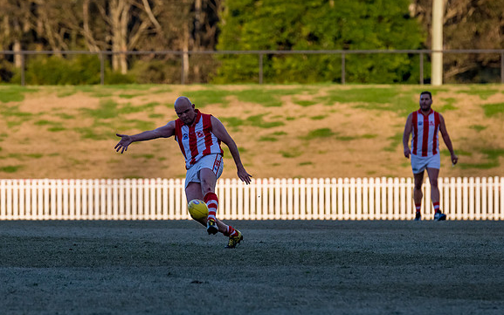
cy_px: 134
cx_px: 195
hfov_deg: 4.2
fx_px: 6870
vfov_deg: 2.6
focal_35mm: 500
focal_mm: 300
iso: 800
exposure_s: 1/1600
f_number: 5
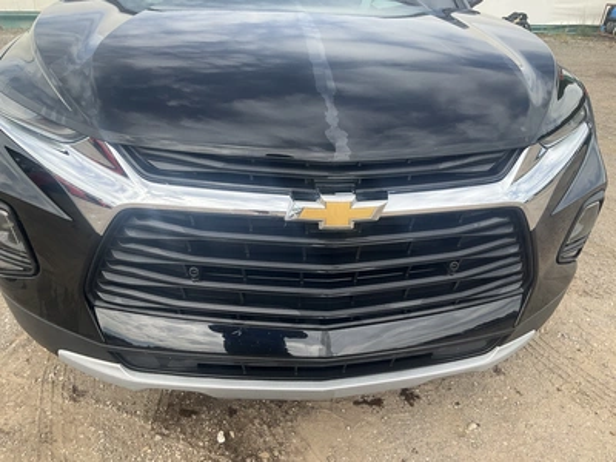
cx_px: 308
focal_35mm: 29
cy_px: 231
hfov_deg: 61.7
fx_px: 516
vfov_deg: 48.2
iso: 25
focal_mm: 3
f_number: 1.8
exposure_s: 1/469
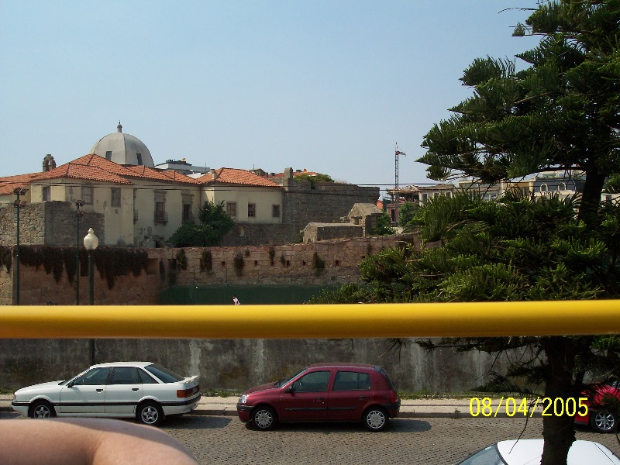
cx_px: 310
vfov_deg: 37.7
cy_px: 232
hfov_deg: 49.0
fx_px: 681
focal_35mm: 38
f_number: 4.8
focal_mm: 8
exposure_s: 1/1000
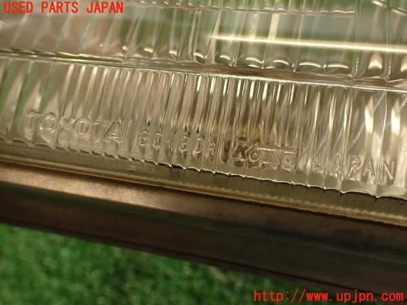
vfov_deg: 44.2
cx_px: 204
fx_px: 376
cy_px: 152
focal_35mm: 32
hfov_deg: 56.8
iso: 100
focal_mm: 5.79
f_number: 2.4
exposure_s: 1/60
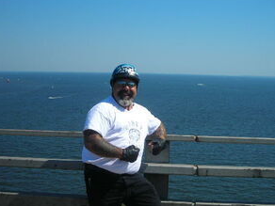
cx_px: 123
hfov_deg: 36.8
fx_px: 413
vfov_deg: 27.9
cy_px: 127
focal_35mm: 52
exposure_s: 1/214
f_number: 6.4
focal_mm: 6.3
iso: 50
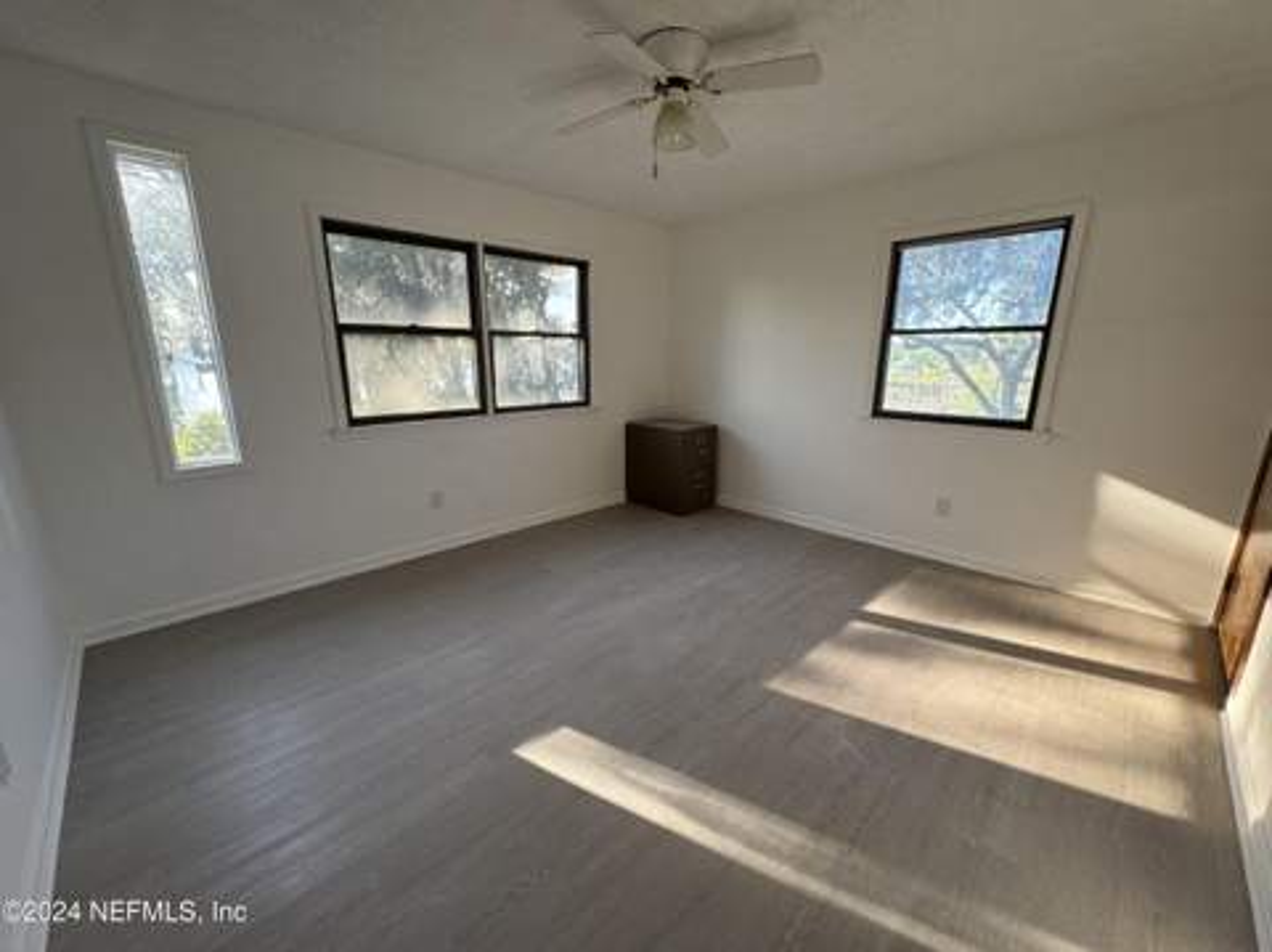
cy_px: 476
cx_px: 636
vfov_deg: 85.6
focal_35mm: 14
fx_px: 514
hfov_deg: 102.1
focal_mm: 2.22
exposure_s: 1/99
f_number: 2.2
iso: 80
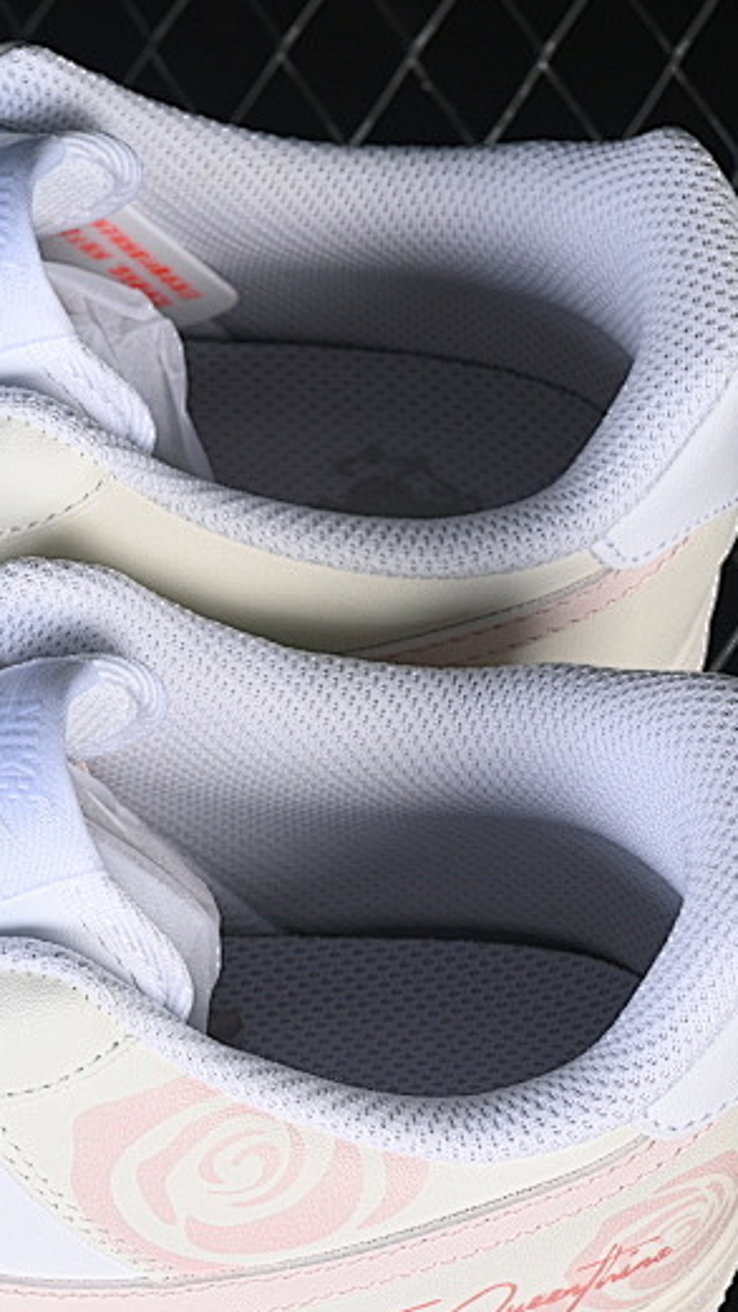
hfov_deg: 7.4
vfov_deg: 13.2
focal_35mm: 163
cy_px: 856
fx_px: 5672
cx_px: -174
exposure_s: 1/80
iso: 160
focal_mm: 50
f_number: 7.1
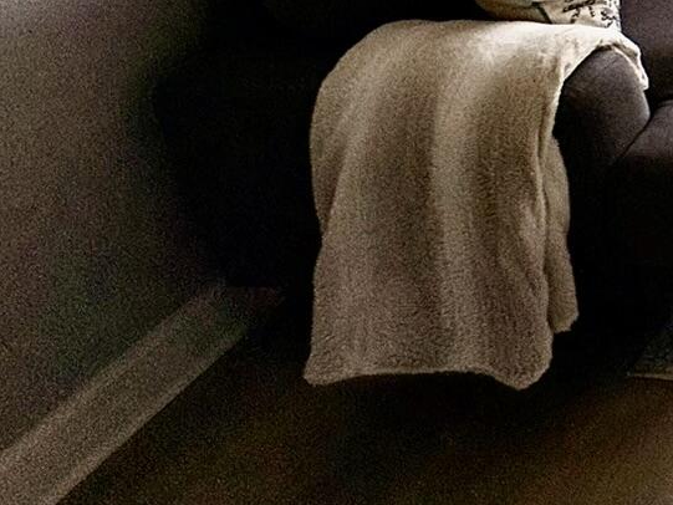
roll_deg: +2.2
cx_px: 1192
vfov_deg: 21.1
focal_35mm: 53
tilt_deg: -13.6
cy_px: -341
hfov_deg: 22.4
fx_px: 1031
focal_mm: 2.22
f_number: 2.2
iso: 64
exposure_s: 1/241
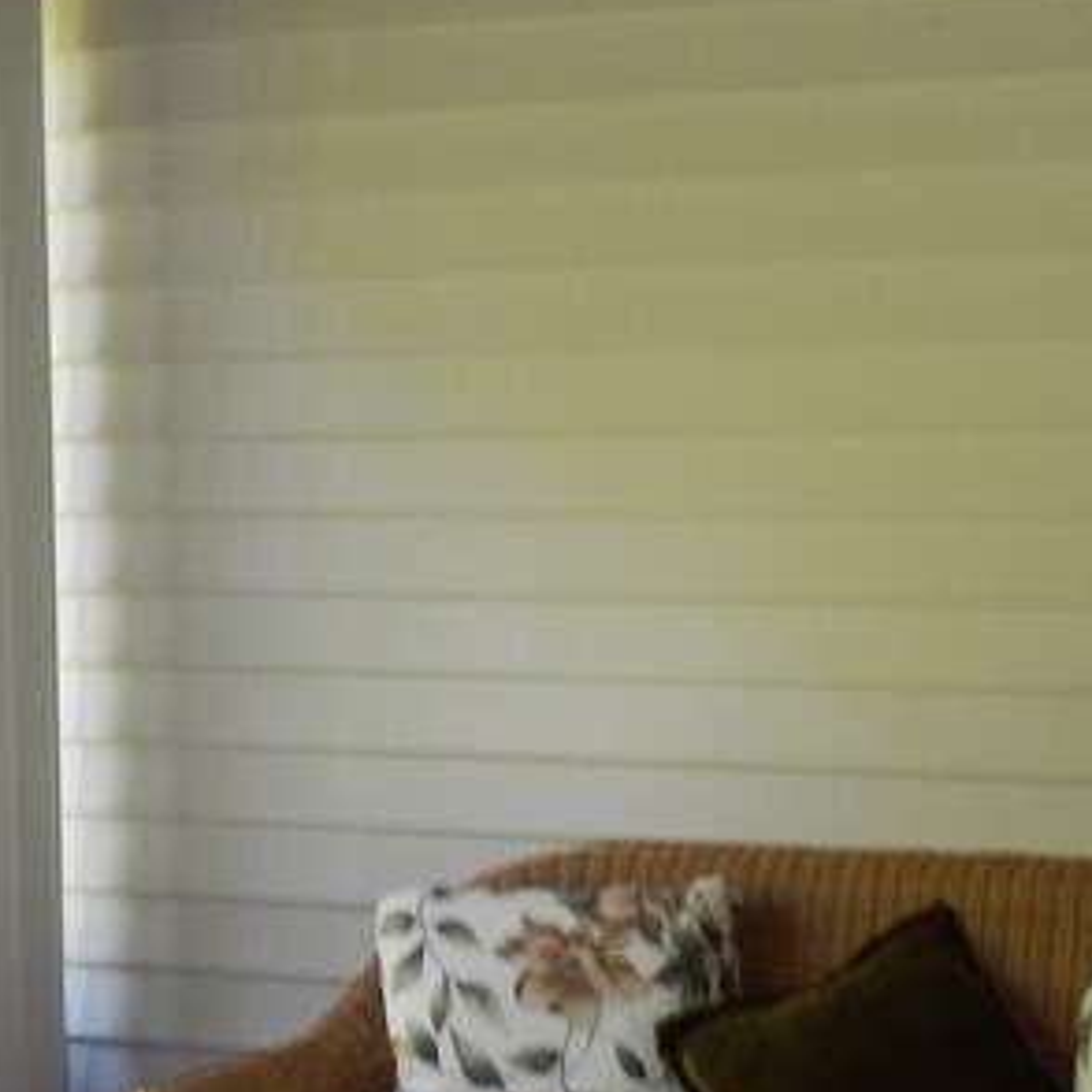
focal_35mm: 77
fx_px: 2748
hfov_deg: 22.3
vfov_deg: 22.4
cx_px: 327
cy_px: 659
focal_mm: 4.5
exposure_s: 1/40
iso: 125
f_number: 3.2
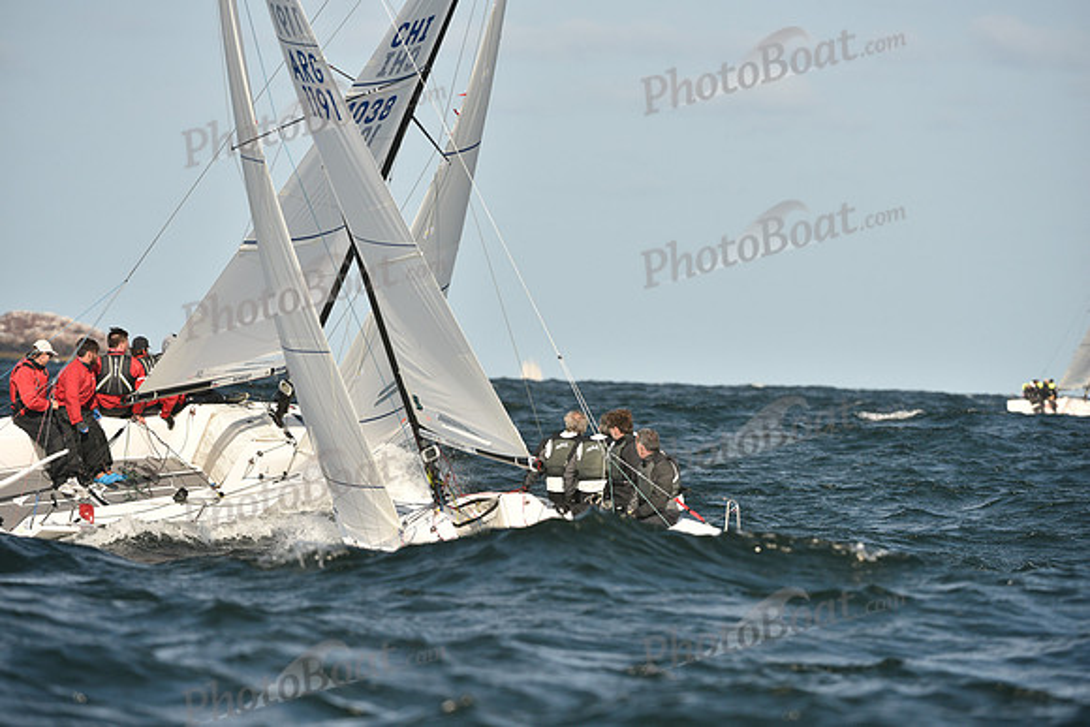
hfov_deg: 6.6
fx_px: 9388
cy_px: 364
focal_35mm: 310
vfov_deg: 4.4
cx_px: 545
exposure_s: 1/1600
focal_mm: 310
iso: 320
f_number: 6.3
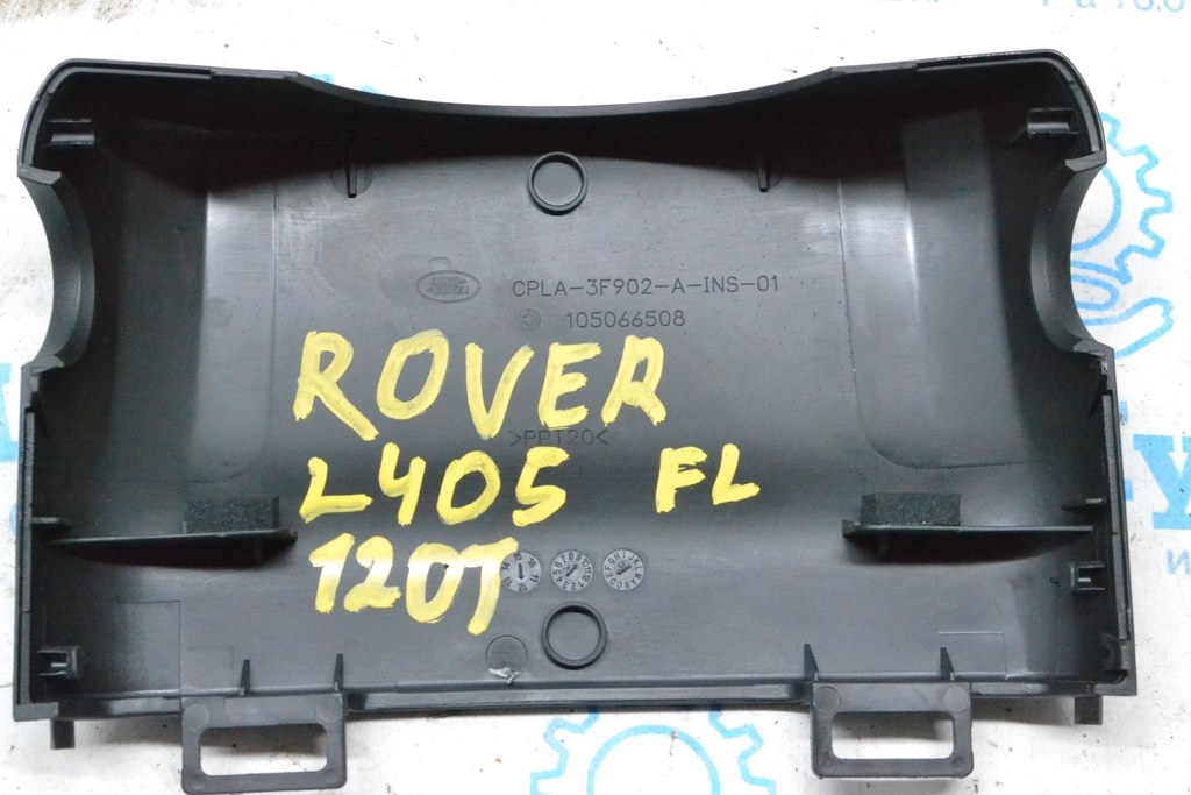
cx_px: 596
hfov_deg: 24.6
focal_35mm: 82
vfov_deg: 16.6
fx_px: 2730
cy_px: 398
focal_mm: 55
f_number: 10
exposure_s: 1/125
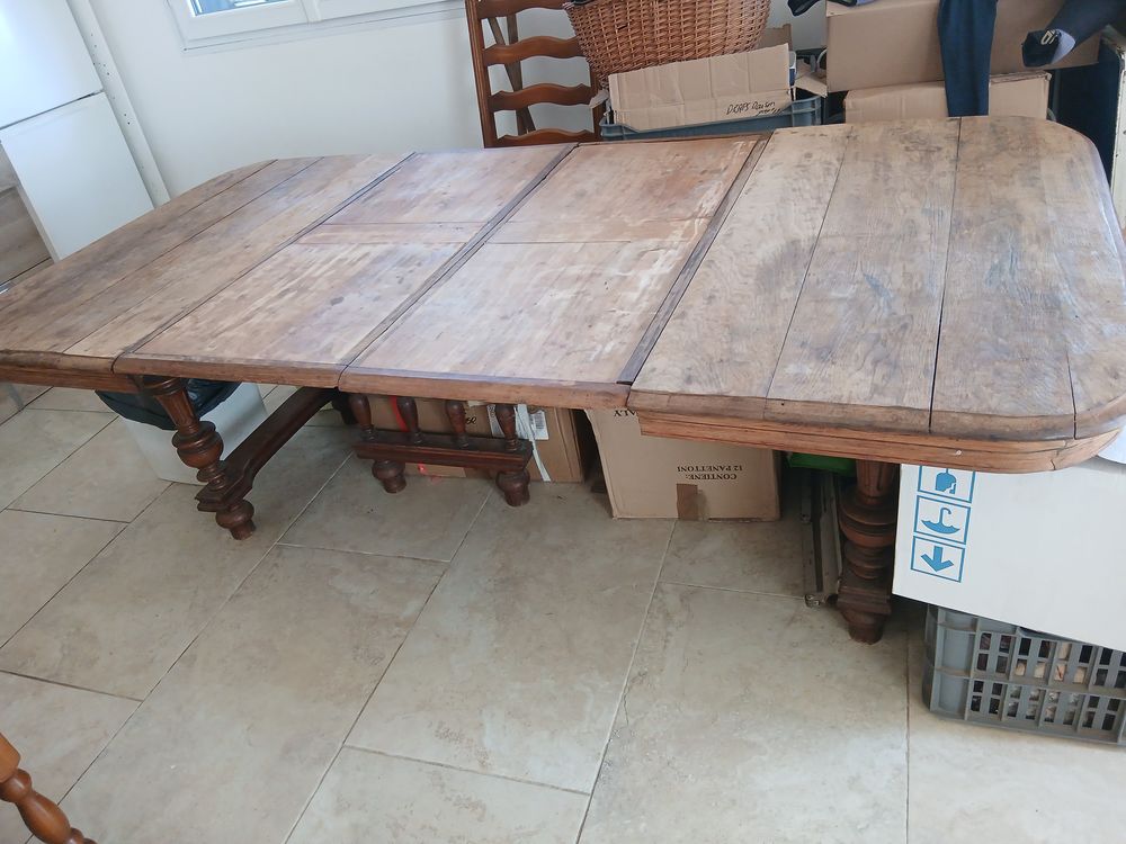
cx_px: 563
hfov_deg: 67.3
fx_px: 846
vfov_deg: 53.1
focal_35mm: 26
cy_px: 422
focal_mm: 3.98
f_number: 1.8
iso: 200
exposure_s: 1/50
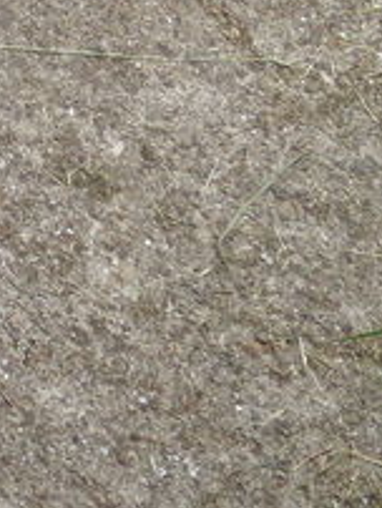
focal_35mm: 178
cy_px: 3
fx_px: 2614
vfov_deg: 11.0
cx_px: -694
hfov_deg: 7.5
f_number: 3.6
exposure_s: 1/200
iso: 80
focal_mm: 6.4
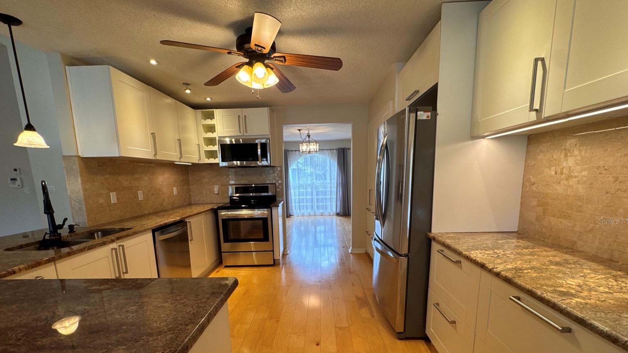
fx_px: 266
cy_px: 221
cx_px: 308
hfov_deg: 99.4
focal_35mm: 16
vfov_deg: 66.1
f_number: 2.2
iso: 160
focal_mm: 2.22
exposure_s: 1/120
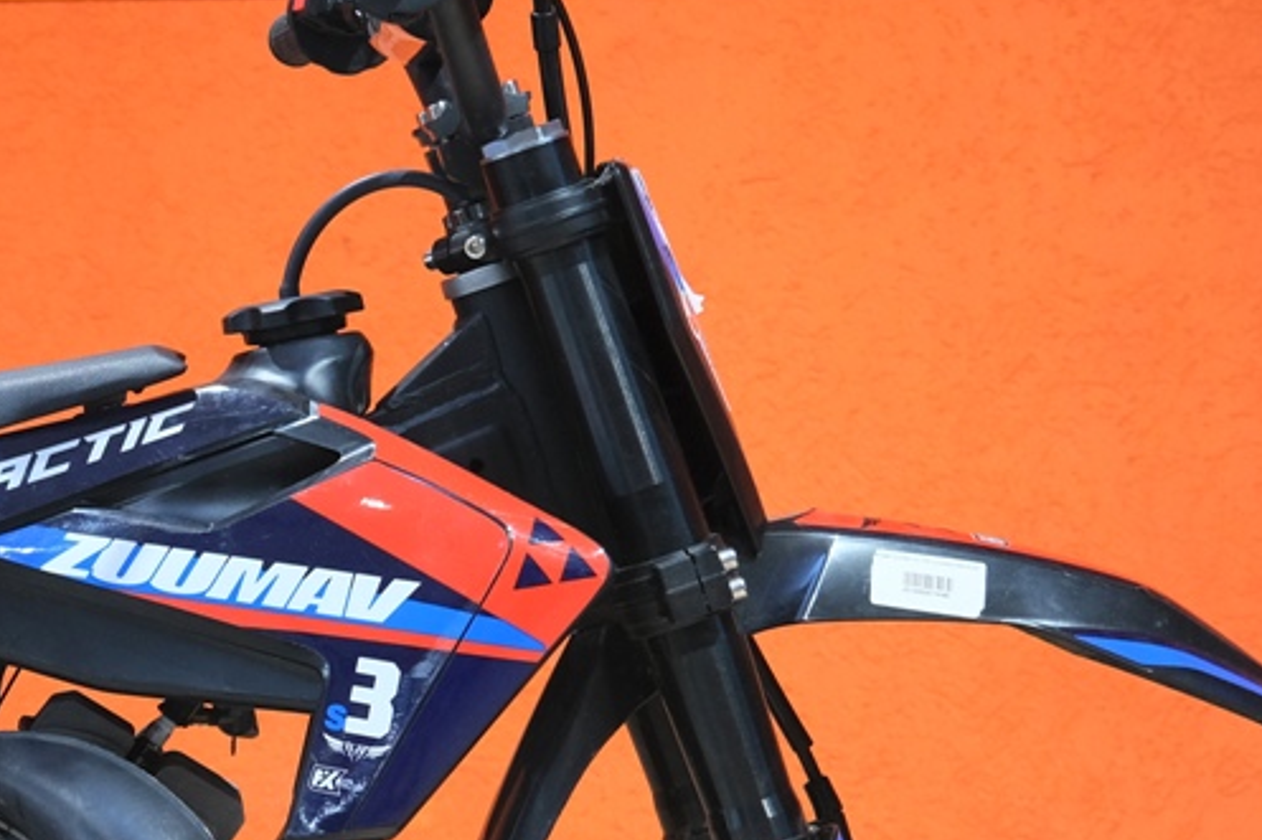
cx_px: -96
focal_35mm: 132
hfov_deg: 15.2
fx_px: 4626
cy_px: 628
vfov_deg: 10.4
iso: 1000
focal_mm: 27.5
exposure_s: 1/60
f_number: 4
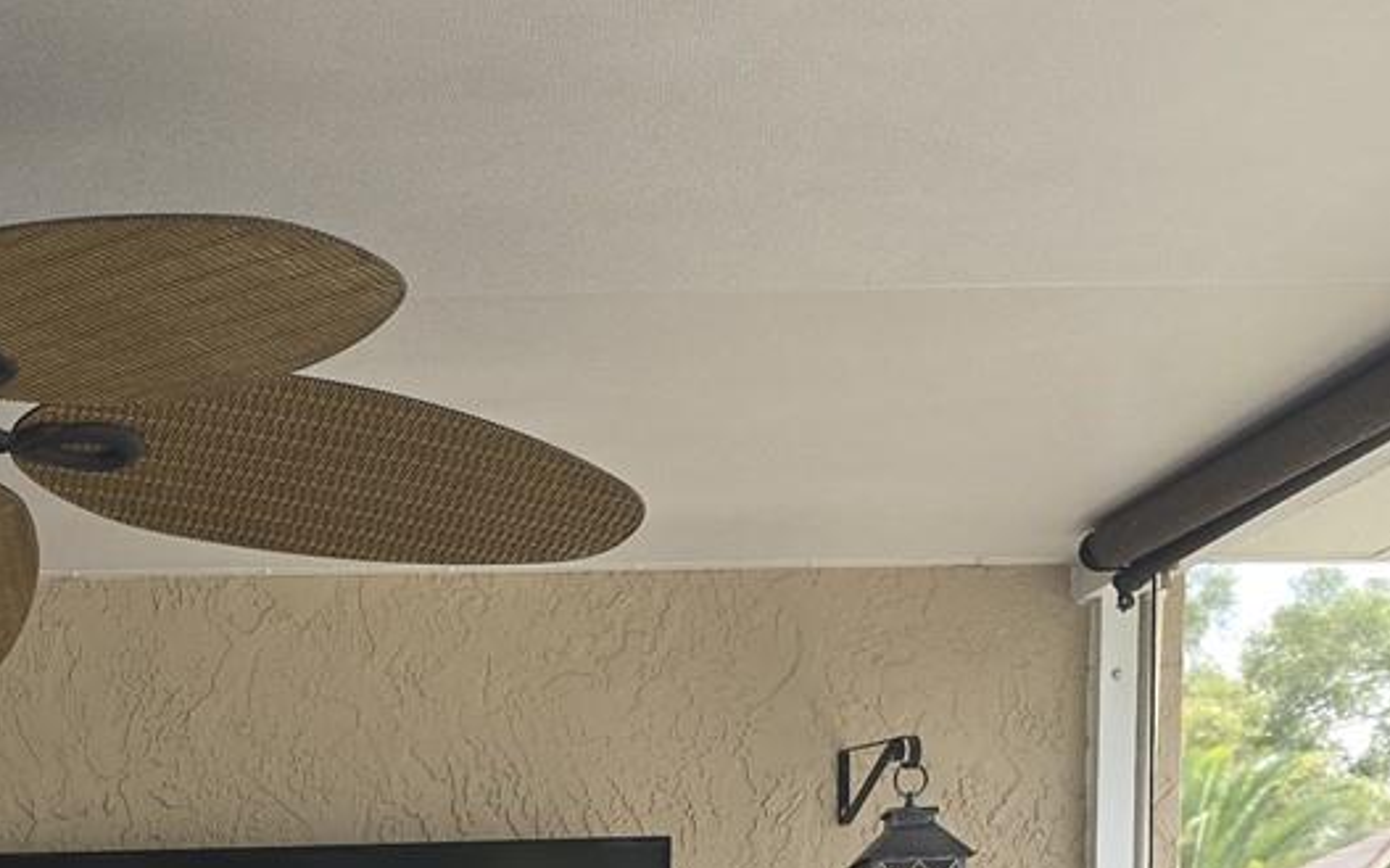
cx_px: -108
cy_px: 1496
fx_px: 2802
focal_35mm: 74
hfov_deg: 25.9
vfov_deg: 15.5
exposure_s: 1/120
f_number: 1.7
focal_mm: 6.3
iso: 20
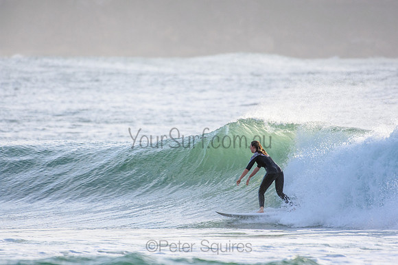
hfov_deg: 2.7
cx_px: 199
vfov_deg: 1.8
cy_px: 132
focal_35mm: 750
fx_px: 8293
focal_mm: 500
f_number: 5.6
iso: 560
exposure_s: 1/2000
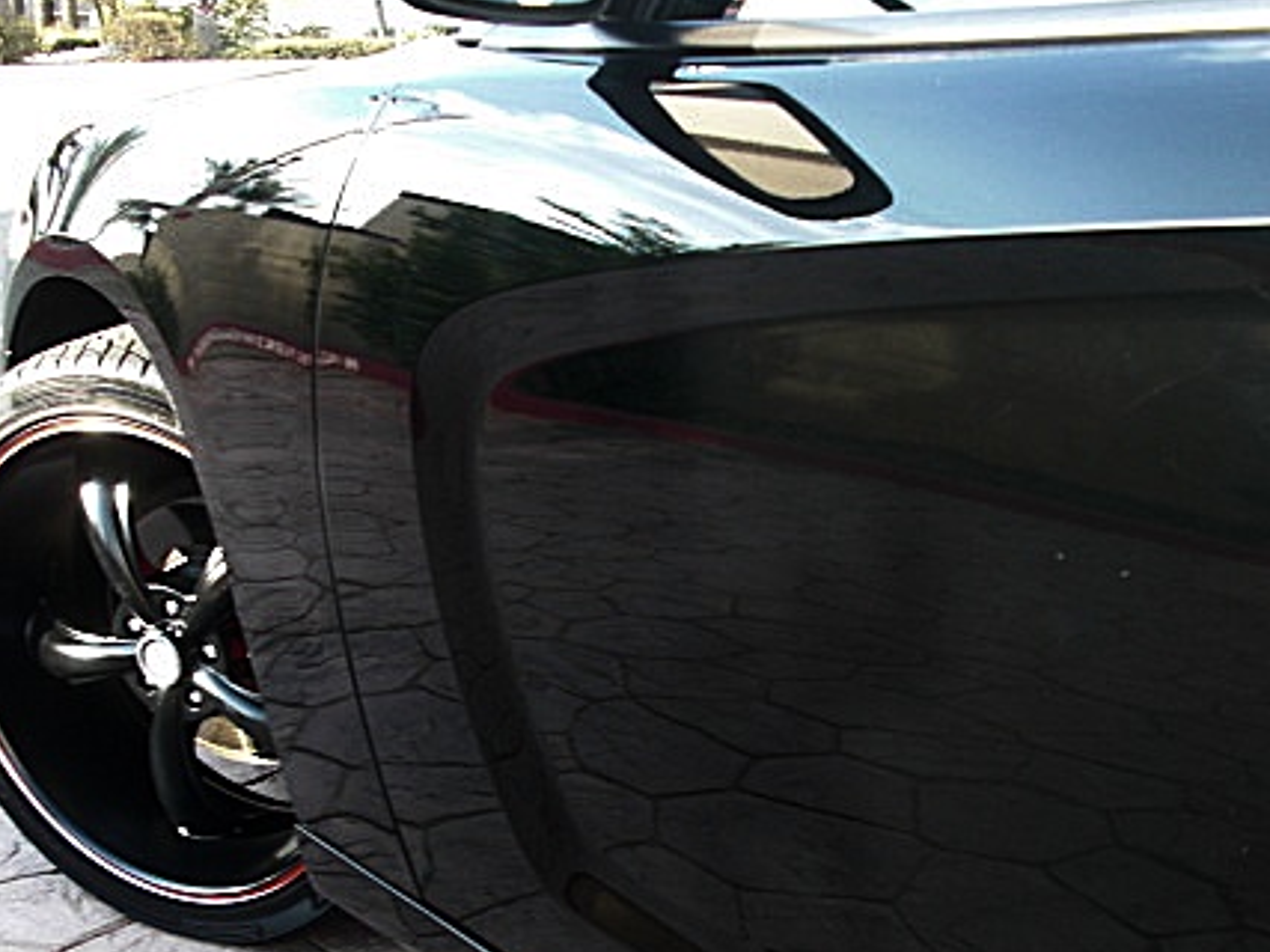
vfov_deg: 26.7
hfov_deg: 35.5
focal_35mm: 54
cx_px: 702
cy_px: 705
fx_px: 1981
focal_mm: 6.3
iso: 100
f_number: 2.8
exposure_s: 1/125
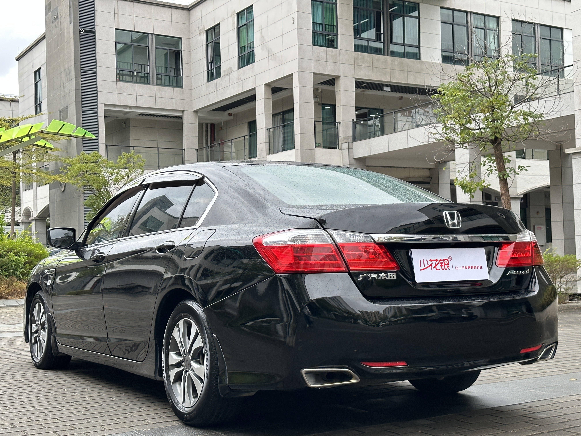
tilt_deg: +2.5
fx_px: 806
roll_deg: +1.5
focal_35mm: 48
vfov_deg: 30.3
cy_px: 218
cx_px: 290
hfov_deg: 39.7
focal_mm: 6.86
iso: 80
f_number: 1.78
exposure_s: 1/89
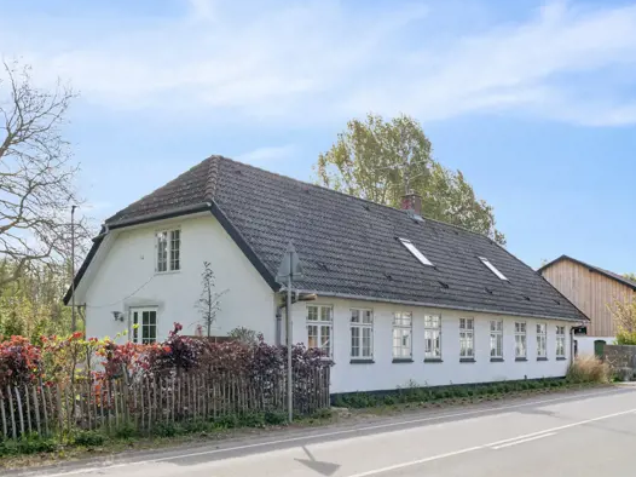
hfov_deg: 53.2
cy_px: 238
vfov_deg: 41.2
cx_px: 313
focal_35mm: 35
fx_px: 634
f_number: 8
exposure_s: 1/200
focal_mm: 21
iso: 200
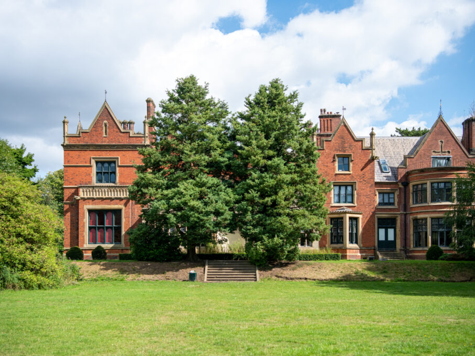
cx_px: 235
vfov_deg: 34.3
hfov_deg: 44.8
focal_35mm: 42
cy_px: 178
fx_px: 576
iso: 400
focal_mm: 38
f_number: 3.5
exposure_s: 1/5000
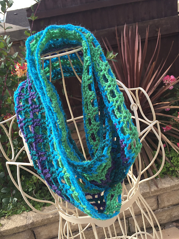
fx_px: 214
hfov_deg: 45.4
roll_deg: +11.5
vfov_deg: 58.3
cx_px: 84
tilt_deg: -17.6
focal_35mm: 31
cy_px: 127
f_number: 2.2
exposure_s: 1/706
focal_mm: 4.15
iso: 32
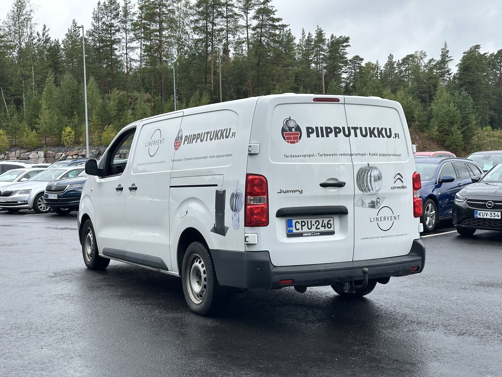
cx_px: 251
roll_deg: +1.2
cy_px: 188
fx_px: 696
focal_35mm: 48
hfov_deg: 39.7
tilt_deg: -2.1
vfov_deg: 30.3
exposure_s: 1/927
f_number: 1.78
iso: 64
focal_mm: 6.86
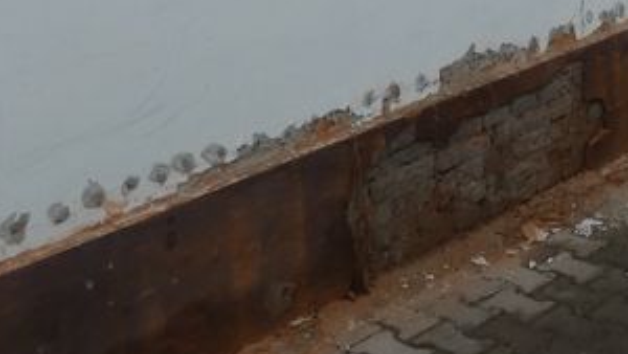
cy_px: -253
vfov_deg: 15.1
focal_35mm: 71
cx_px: 539
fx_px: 1183
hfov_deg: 28.8
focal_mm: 3.6
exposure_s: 1/800
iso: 80
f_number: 2.8
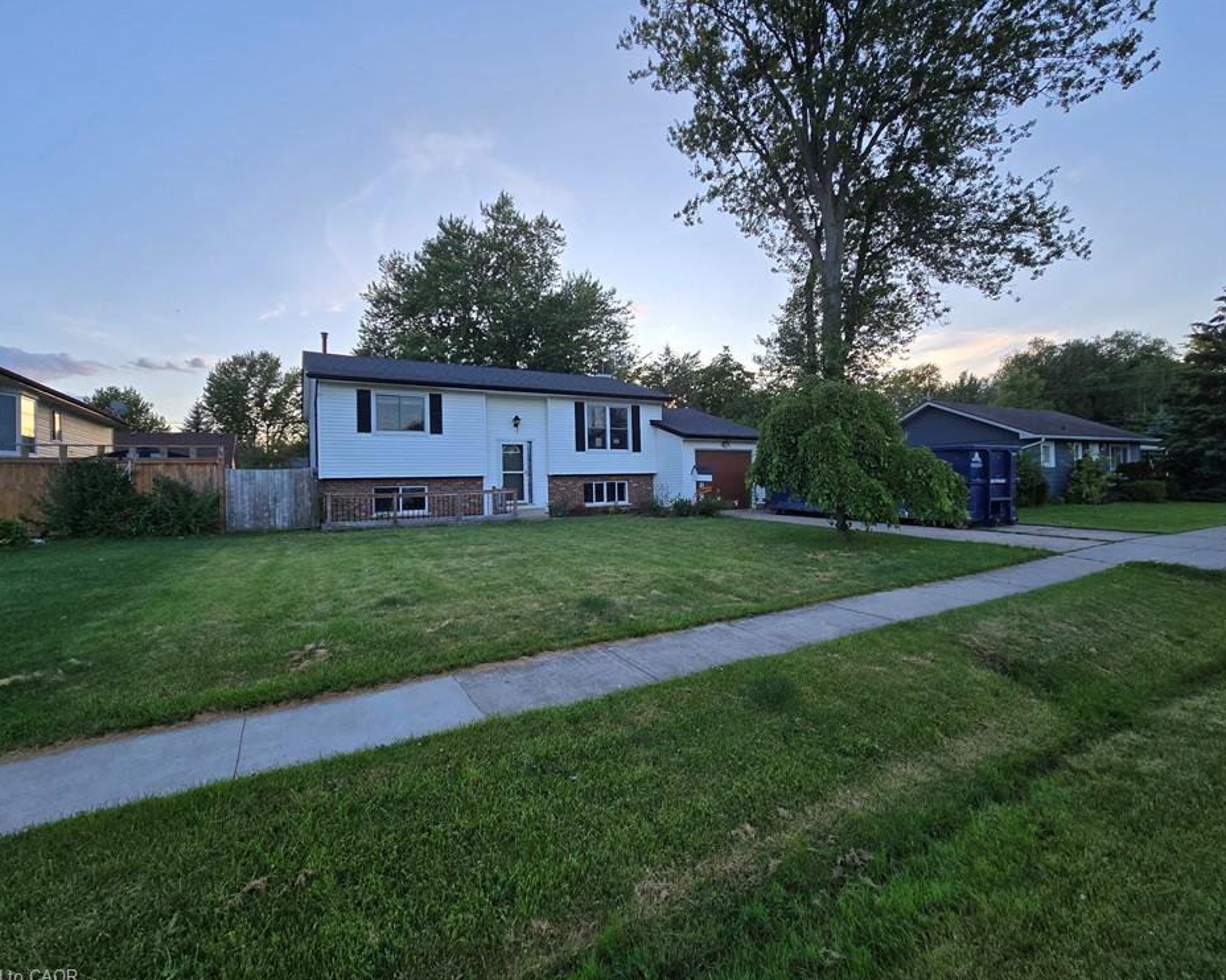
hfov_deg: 100.7
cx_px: 606
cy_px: 482
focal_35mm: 14
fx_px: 508
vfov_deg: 88.0
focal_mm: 2.2
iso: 50
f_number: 2.2
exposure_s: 1/195
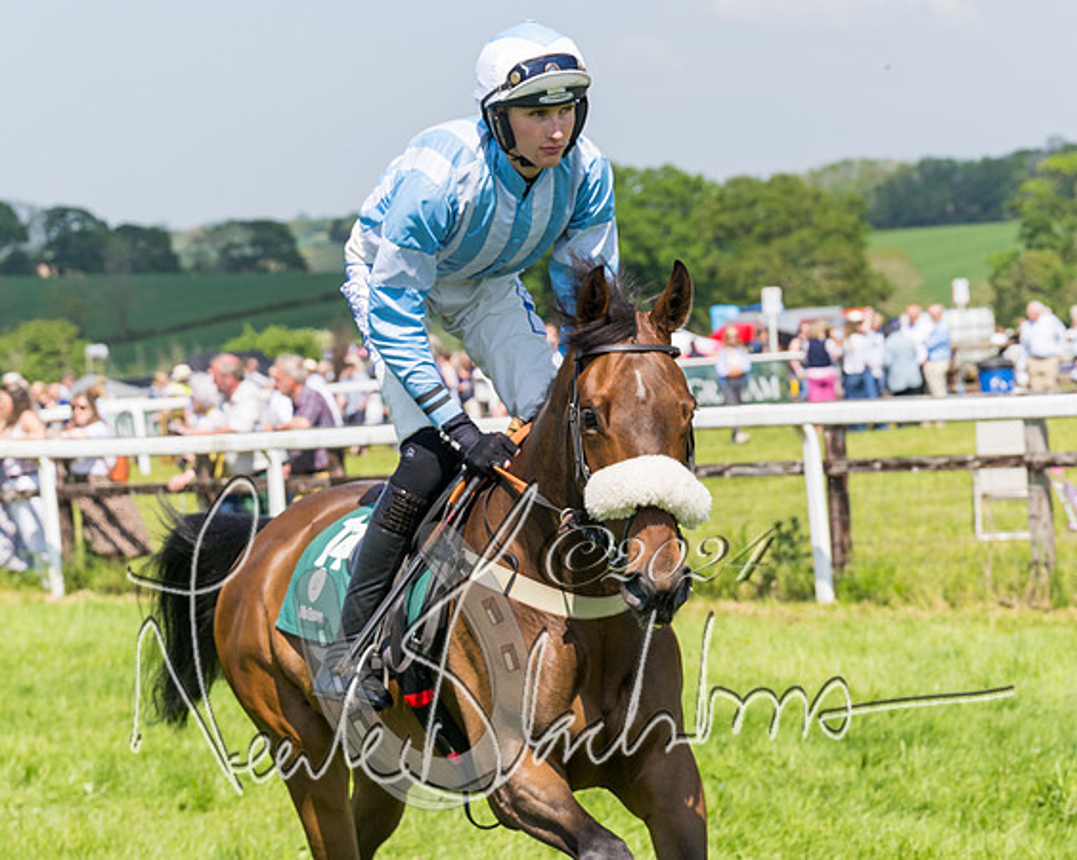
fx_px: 4271
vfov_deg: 11.5
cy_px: 374
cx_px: 621
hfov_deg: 14.4
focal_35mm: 134
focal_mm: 70
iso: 200
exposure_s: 1/1250
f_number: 5
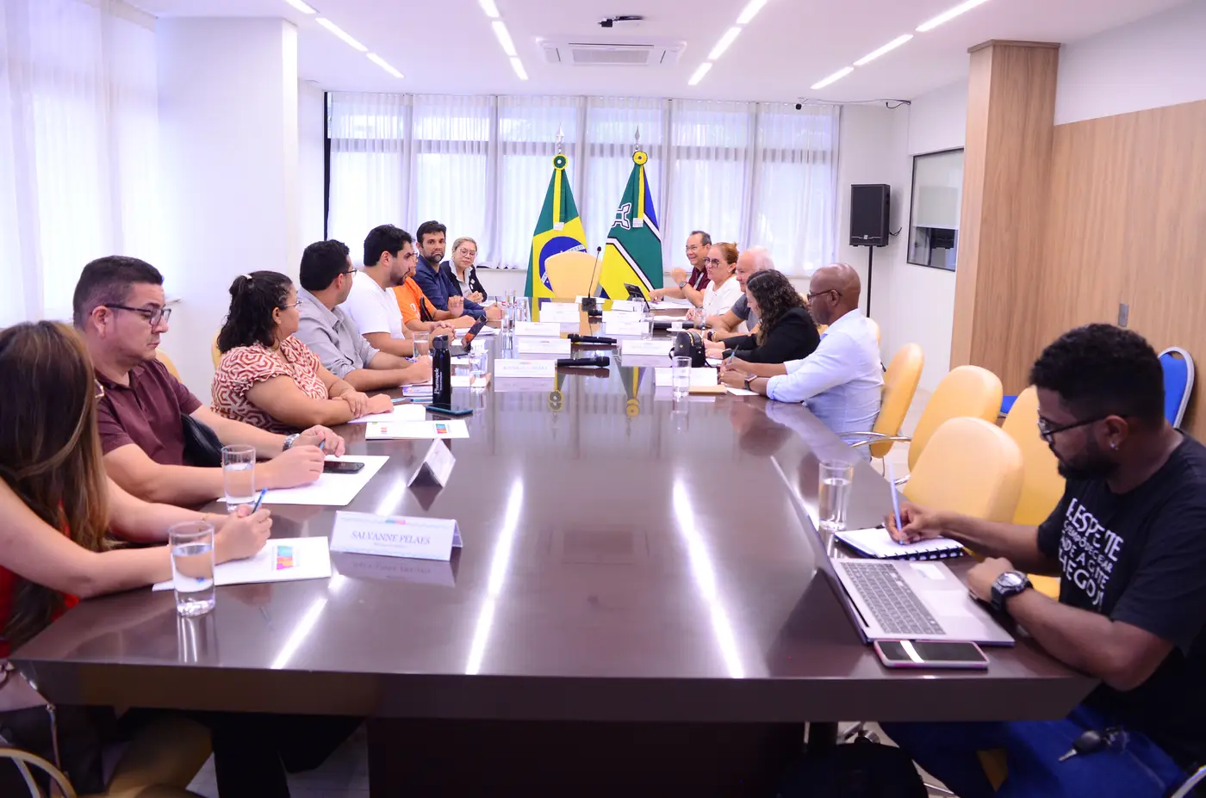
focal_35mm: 30
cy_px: 399
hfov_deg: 62.0
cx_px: 603
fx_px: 1003
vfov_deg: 43.4
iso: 1000
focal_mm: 20
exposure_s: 1/80
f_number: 5.6
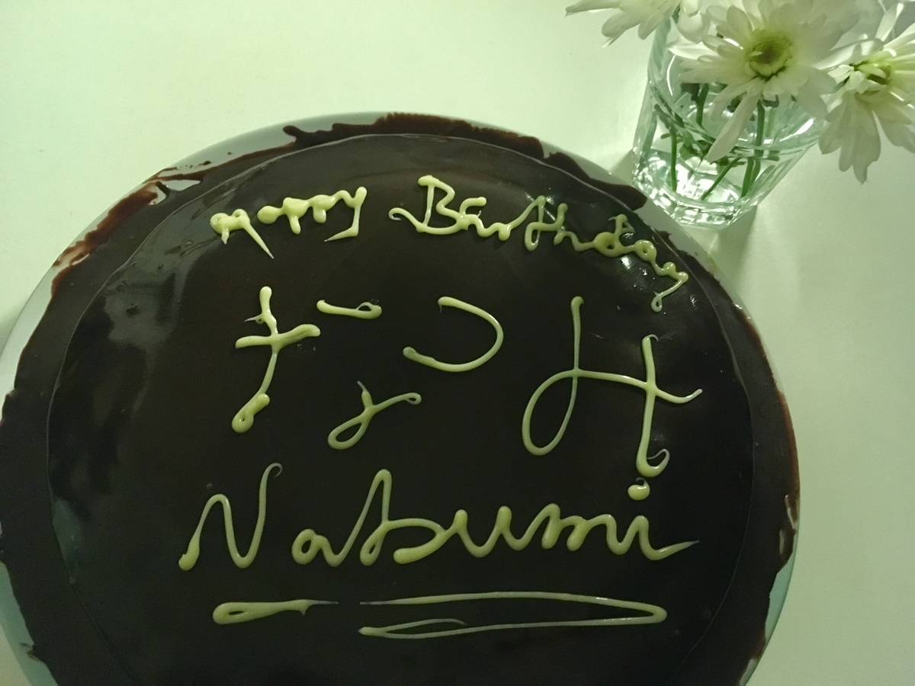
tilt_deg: -59.6
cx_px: 458
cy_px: 343
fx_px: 767
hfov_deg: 61.7
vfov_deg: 48.2
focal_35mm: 29
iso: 320
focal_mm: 4.15
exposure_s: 1/17
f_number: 2.2
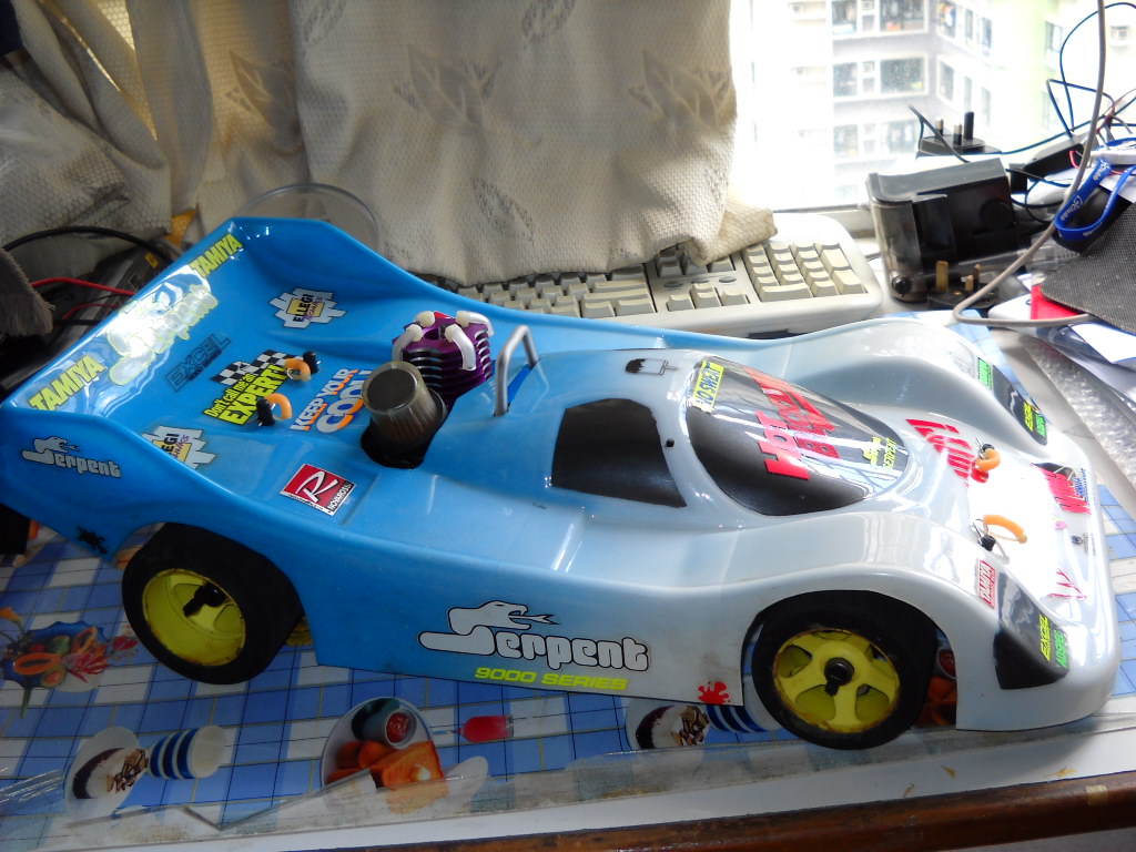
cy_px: 426
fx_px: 1346
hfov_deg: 45.8
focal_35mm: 41
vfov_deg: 35.1
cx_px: 568
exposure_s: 1/60
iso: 113
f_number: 3.1
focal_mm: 6.72
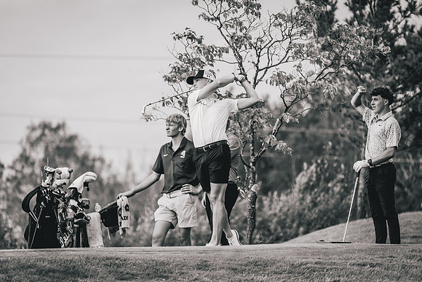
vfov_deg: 3.4
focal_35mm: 400
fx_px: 4690
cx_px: 211
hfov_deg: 5.2
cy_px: 141
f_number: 6.3
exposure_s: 1/500
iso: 400
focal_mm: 400
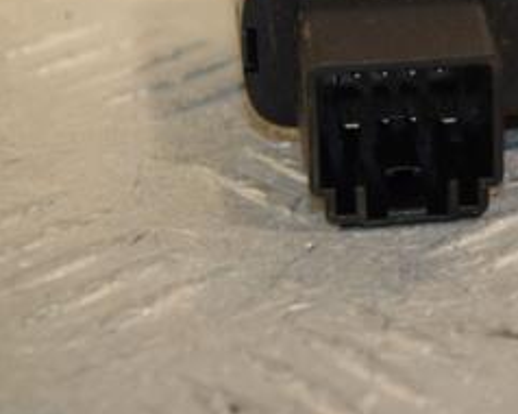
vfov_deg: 5.8
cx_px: 581
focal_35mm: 266
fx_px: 4077
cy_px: -15
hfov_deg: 7.2
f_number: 6.3
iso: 800
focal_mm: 75
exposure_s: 1/200
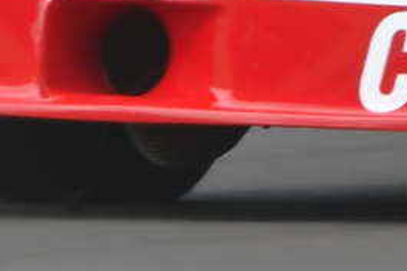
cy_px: -376
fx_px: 51173
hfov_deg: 0.5
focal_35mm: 4532
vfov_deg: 0.3
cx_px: 1044
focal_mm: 400
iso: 220
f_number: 5.6
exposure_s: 1/320
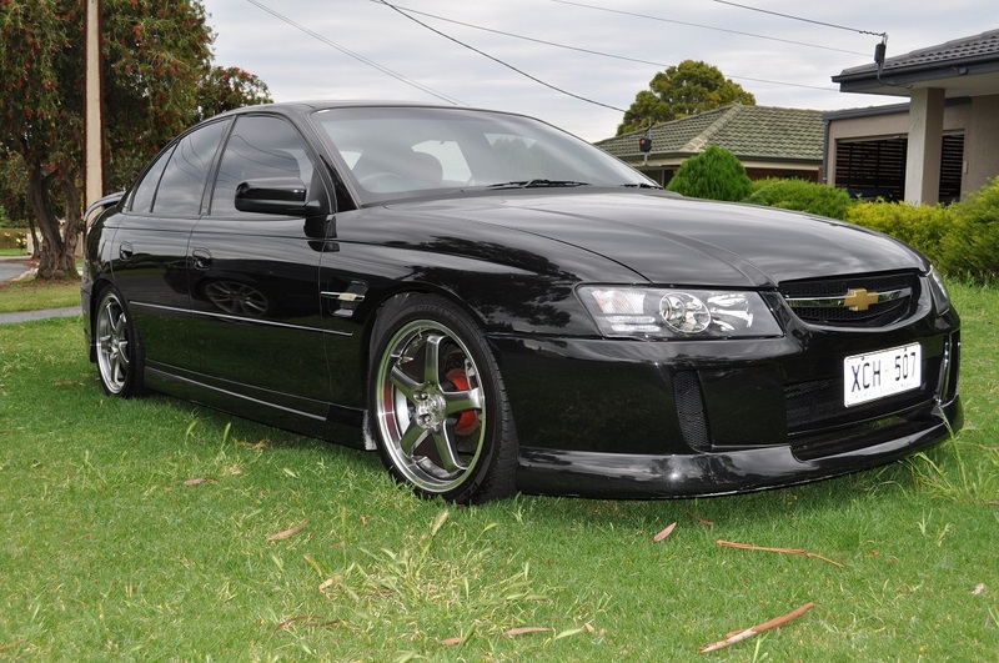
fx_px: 998
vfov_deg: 36.8
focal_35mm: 36
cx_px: 500
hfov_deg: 53.2
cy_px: 332
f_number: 5.6
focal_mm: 24
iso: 200
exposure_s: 1/200
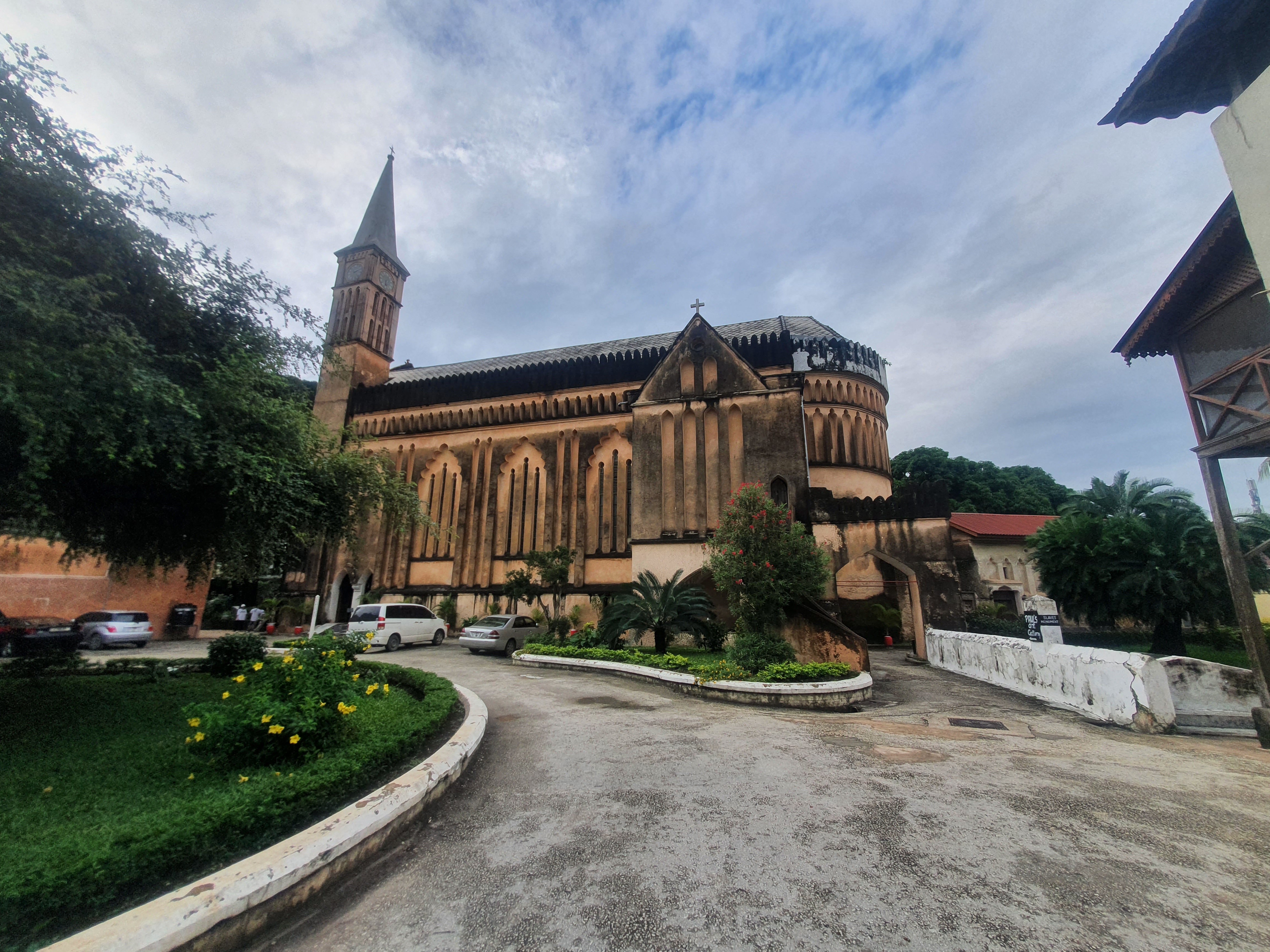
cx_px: 635
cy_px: 476
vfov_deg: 89.9
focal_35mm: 13
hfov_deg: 106.2
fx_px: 477
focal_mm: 1.8
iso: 50
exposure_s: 1/568
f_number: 2.2
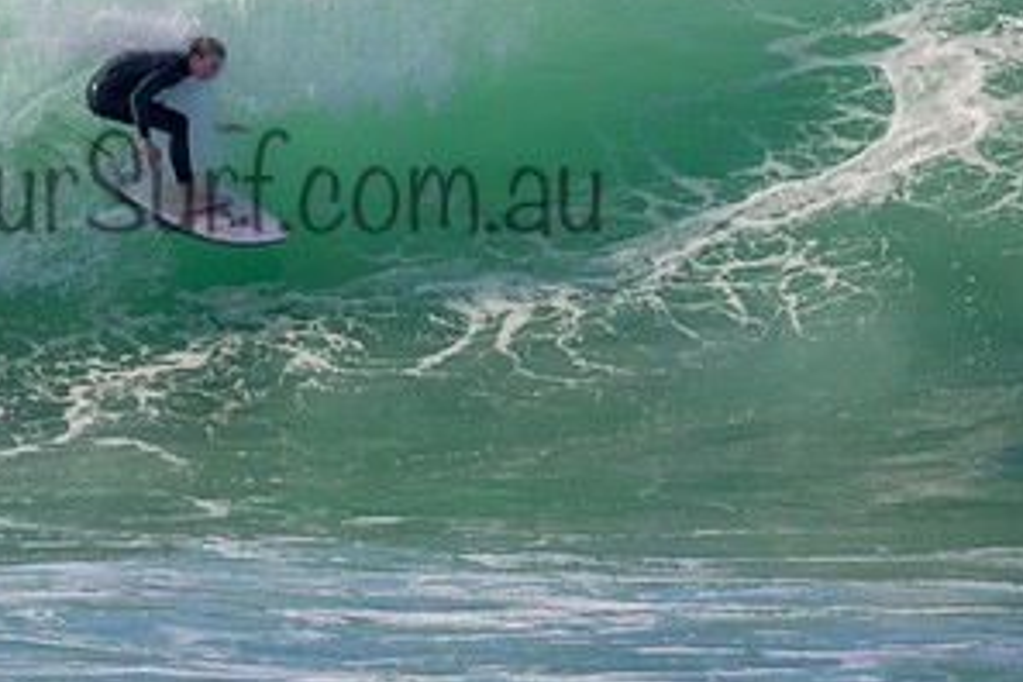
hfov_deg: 1.3
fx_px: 44412
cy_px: 153
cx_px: 238
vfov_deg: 0.9
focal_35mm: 1563
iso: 1600
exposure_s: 1/2000
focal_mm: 800
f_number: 11
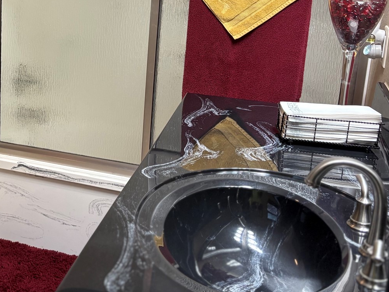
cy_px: 57
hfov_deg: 33.9
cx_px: 26
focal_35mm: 53
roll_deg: -0.2
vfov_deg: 27.0
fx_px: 596
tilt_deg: -12.2
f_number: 1.6
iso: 200
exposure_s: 1/60
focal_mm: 5.96
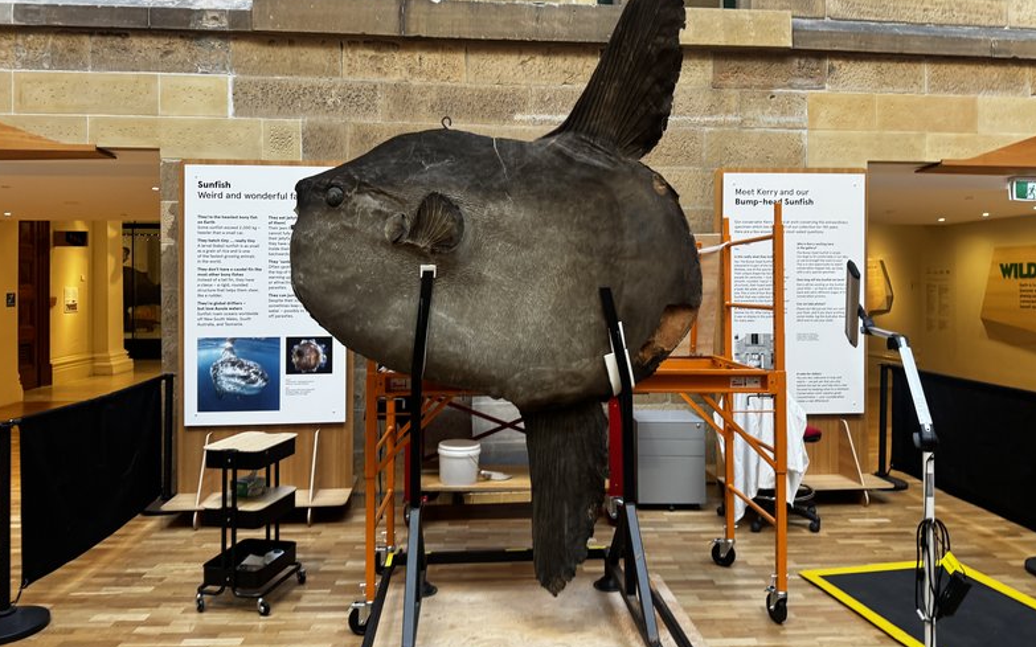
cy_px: 279
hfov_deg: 70.4
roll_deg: -0.1
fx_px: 734
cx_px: 512
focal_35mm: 26
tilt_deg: -2.0
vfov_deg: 47.4
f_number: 1.78
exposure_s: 1/50
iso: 125
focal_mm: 6.76
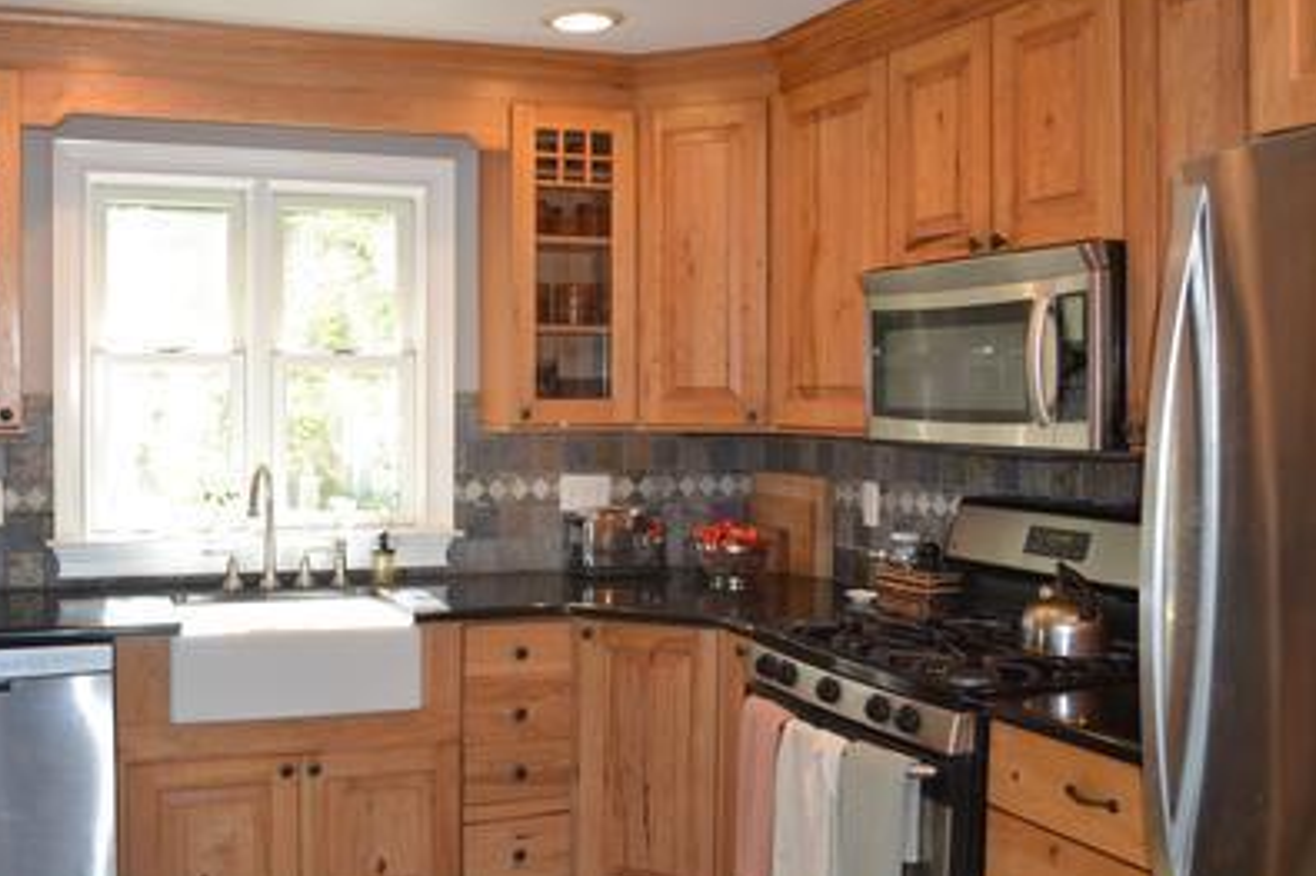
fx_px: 1279
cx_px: 490
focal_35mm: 35
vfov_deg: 37.8
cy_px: 425
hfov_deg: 53.8
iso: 400
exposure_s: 1/60
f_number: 4
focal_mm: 18
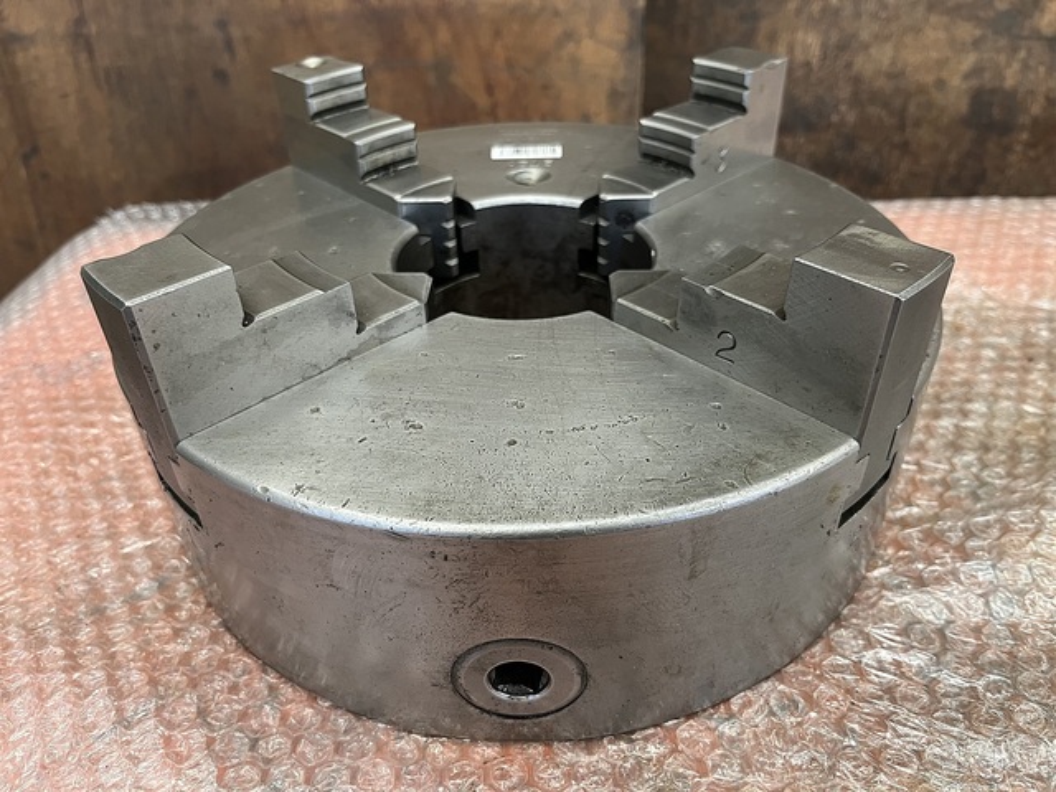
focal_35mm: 26
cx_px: 528
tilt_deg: -37.3
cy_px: 396
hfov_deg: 67.3
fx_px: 793
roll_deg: +3.0
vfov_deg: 53.1
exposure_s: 1/60
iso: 160
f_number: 1.6
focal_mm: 5.1
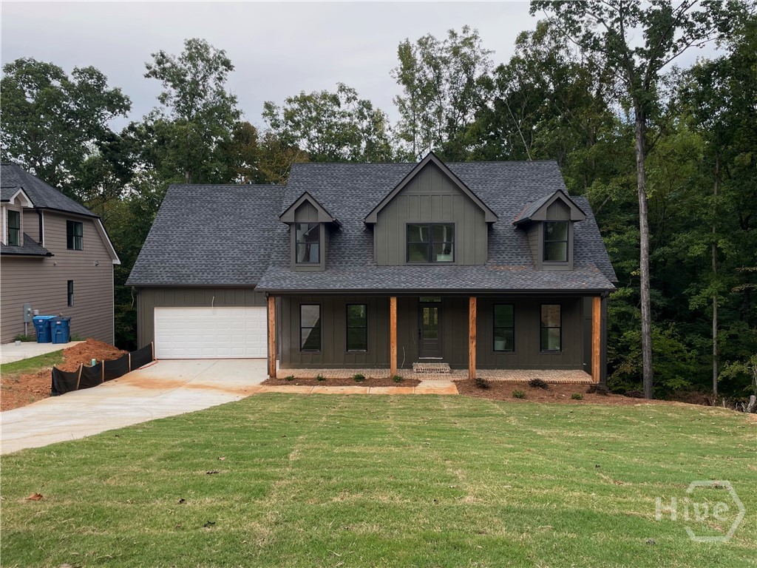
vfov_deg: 53.1
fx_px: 569
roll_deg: +0.8
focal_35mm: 26
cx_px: 378
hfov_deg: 67.3
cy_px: 284
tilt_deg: -0.7
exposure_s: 1/443
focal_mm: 4.2
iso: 32
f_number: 1.6
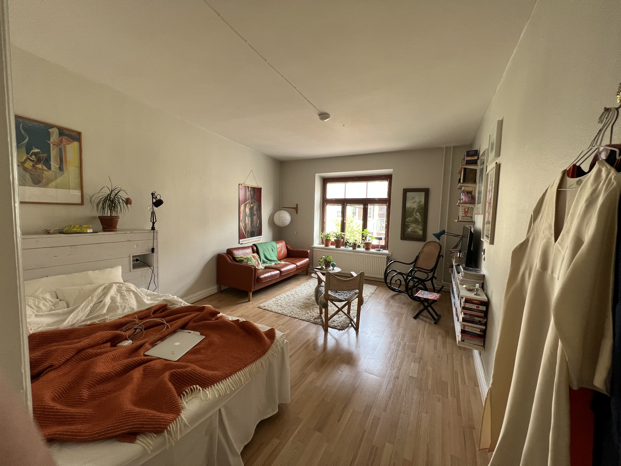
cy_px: 233
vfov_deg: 89.9
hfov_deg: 106.2
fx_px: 233
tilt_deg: -4.7
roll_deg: -1.2
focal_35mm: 13
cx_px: 310
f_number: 1.8
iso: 125
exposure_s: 1/99
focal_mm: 1.57
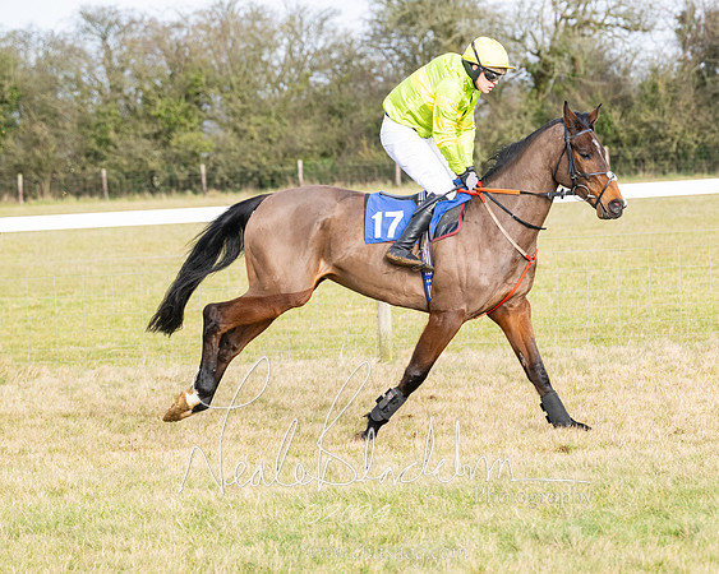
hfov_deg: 11.3
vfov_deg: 9.1
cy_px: 321
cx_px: 466
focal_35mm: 170
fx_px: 3621
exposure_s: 1/1600
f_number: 5
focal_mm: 135
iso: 800
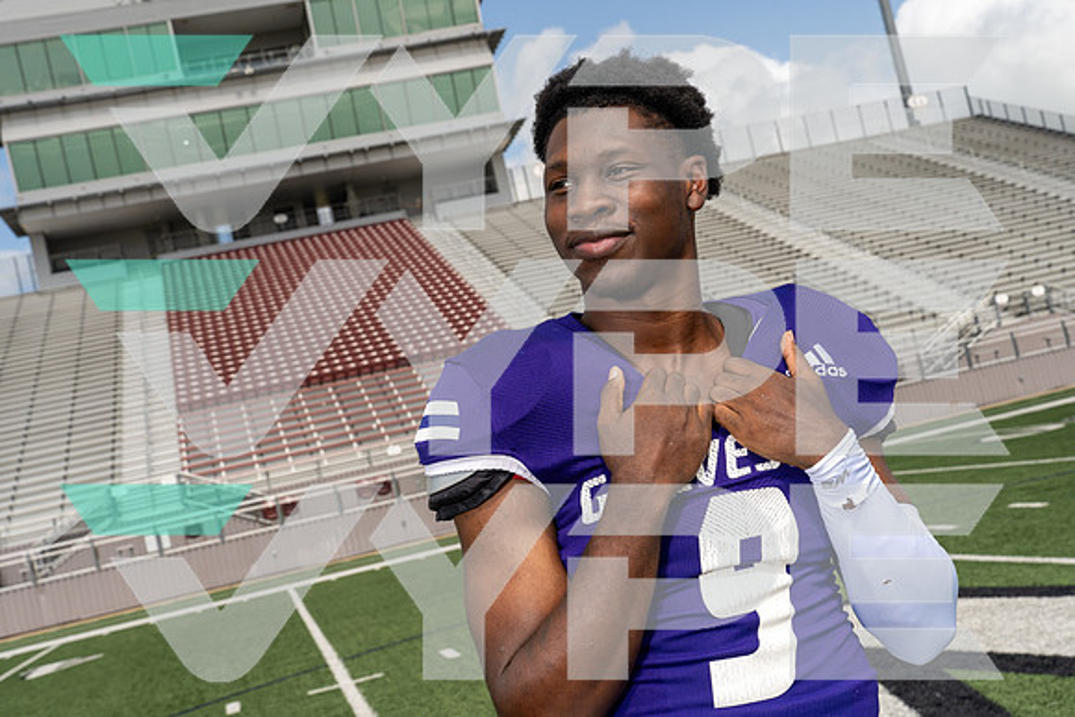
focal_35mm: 46
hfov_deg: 42.7
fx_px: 1374
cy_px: 358
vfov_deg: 29.3
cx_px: 538
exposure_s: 1/250
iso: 100
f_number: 9
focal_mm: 46
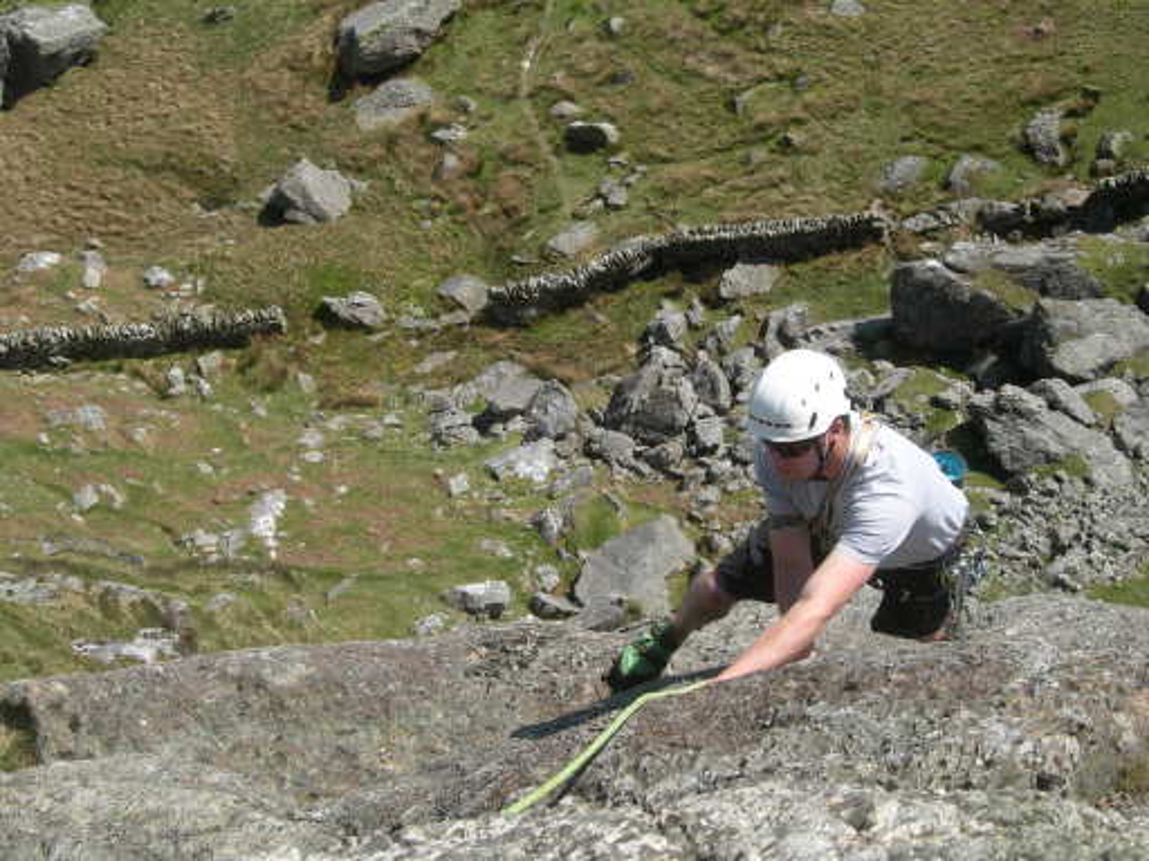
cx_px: 574
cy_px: 430
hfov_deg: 31.7
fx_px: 2025
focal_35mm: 61
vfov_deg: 24.0
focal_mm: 12.7
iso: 50
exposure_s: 1/280
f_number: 5.9
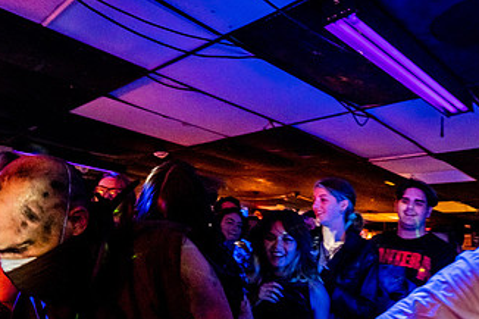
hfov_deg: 61.9
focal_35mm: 30
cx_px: 229
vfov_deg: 43.6
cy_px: 162
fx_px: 399
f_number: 2.8
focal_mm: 14
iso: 2500
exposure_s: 1/200
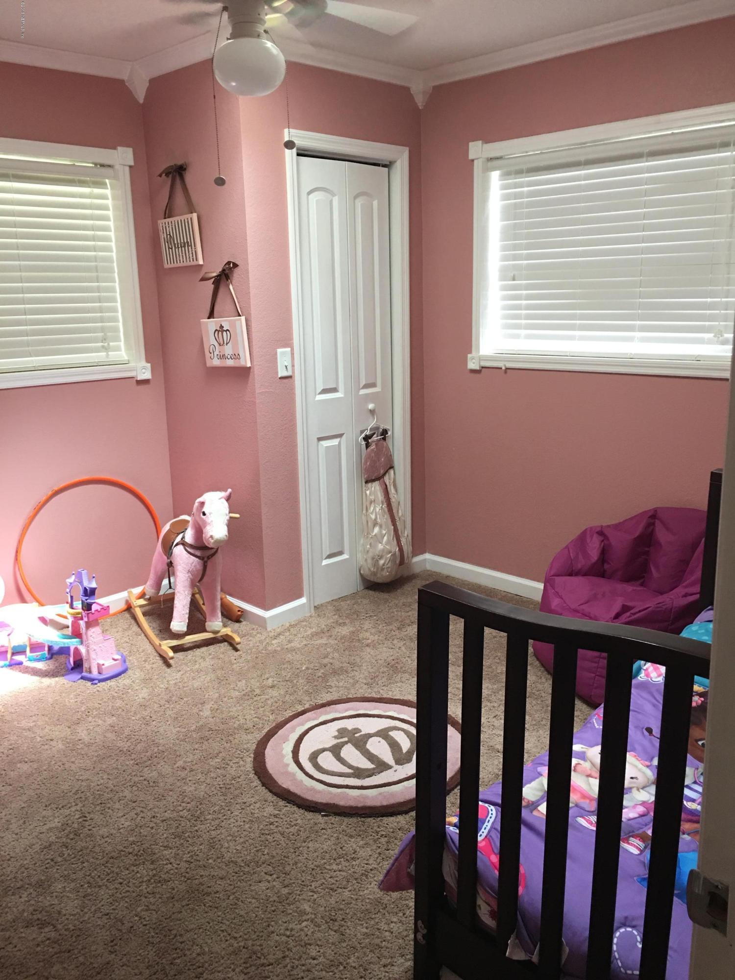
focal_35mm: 29
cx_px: 368
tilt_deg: -14.2
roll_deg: +1.2
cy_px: 490
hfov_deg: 48.2
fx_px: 821
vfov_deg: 61.7
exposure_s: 1/15
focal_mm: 4.15
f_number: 2.2
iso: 50
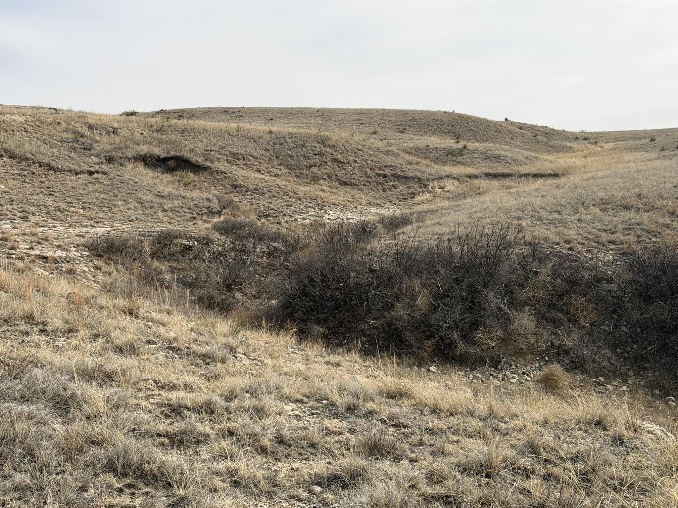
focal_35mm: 48
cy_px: 254
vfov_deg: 30.3
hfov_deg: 39.7
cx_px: 339
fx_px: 940
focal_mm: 6.76
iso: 64
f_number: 1.78
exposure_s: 1/6024
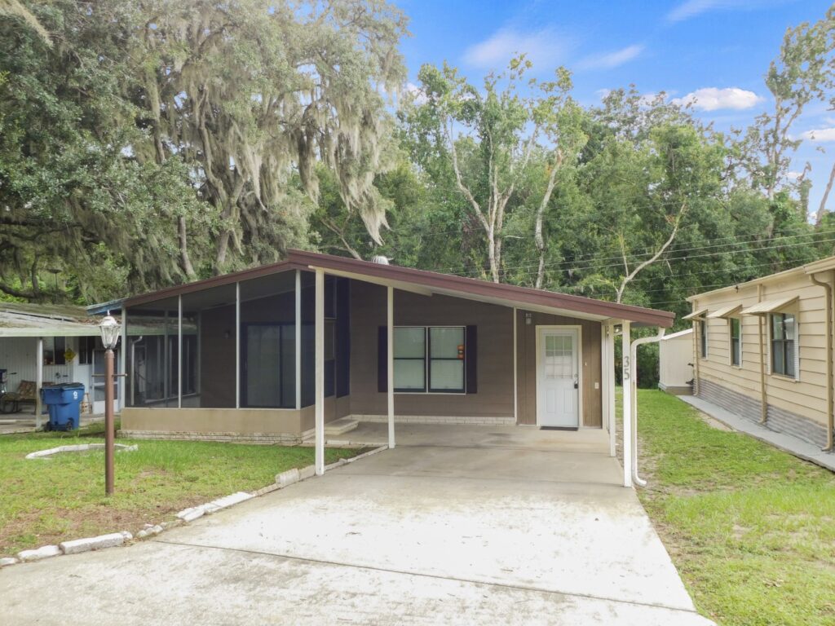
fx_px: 724
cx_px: 418
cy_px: 313
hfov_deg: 60.0
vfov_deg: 46.8
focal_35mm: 30
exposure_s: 1/100
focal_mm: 5.3
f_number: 3.2
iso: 125
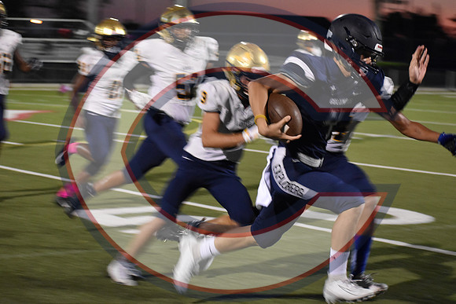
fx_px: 1330
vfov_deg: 13.0
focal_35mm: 105
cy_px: 152
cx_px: 228
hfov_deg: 19.5
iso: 3600
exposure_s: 1/125
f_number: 4.5
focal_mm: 70
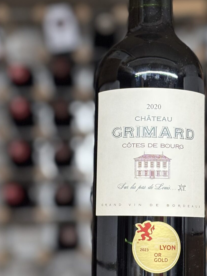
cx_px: 146
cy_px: 132
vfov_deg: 20.2
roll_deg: +1.4
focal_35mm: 97
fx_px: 774
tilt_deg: +7.0
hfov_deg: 15.2
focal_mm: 5.96
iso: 125
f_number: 1.6
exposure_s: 1/50
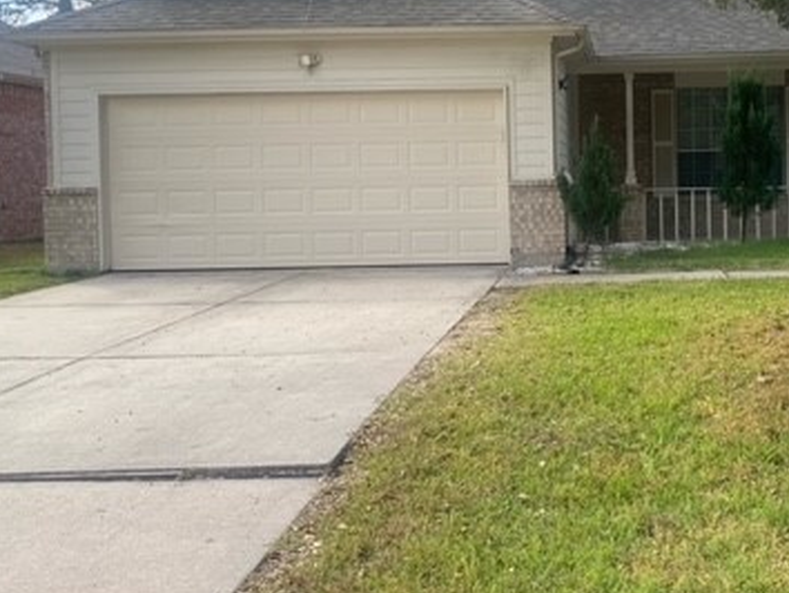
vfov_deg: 30.7
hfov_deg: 39.0
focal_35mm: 47
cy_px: 194
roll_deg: +1.9
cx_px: 620
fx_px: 1072
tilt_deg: +0.7
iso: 32
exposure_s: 1/747
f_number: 1.8
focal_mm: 4.25
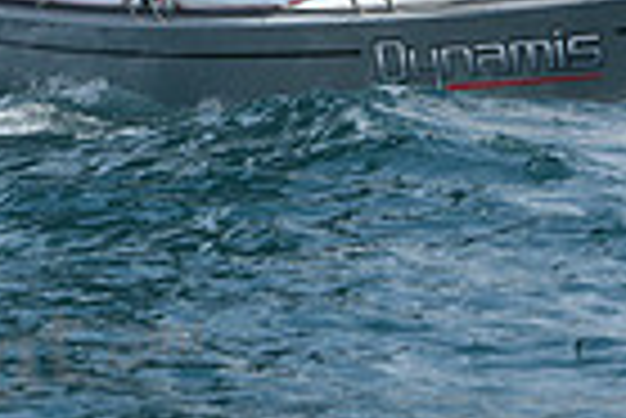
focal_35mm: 564
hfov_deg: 3.7
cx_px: 441
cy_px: -357
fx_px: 9817
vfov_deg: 2.4
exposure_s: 1/1250
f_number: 8
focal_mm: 135
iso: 250
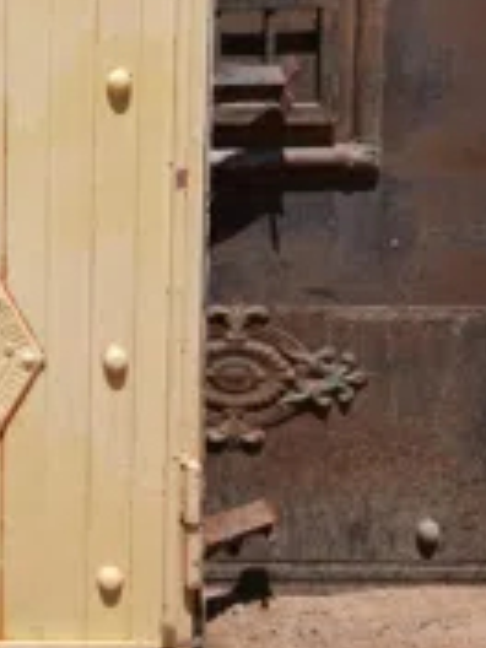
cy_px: 74
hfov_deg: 23.3
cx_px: -52
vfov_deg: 31.3
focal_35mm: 59
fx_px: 1104
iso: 20
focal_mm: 3.98
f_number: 1.8
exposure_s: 1/673
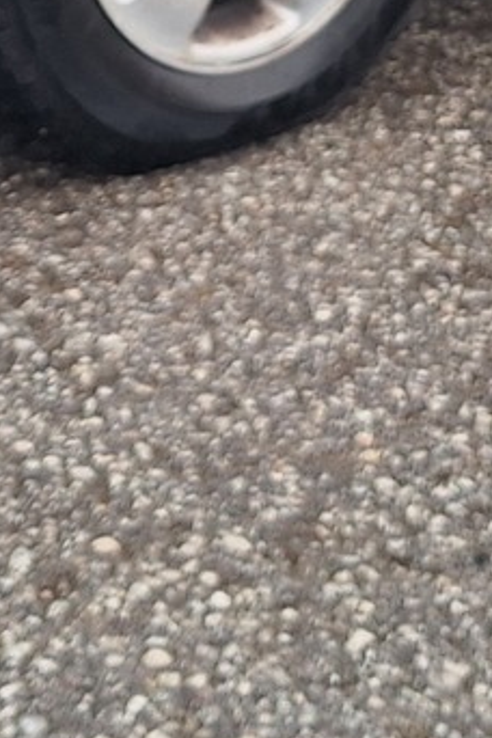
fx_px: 2296
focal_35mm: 112
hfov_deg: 12.2
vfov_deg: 16.7
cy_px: -358
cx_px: 220
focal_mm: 5.54
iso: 40
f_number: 1.8
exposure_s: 1/107
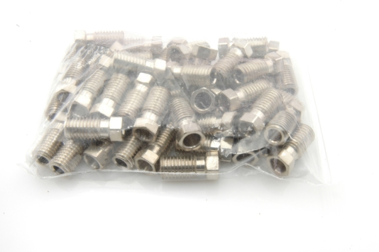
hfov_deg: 45.0
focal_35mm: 44
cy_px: 126
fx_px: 457
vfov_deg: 30.8
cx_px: 190
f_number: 25
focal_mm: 29
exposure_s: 1/1.3
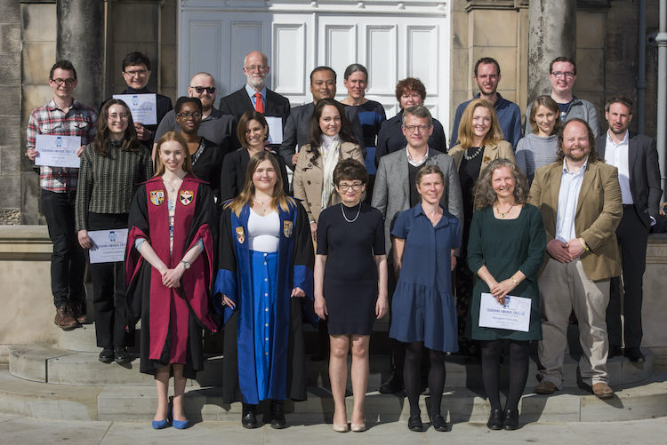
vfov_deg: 19.5
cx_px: 334
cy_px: 222
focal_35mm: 70
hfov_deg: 28.8
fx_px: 1298
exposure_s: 1/200
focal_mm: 70
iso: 200
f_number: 18
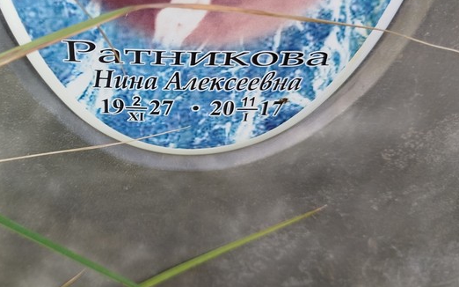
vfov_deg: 32.6
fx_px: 488
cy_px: 103
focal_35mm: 39
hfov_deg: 49.5
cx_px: 151
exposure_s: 1/100
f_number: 1.7
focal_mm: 5.31
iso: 64
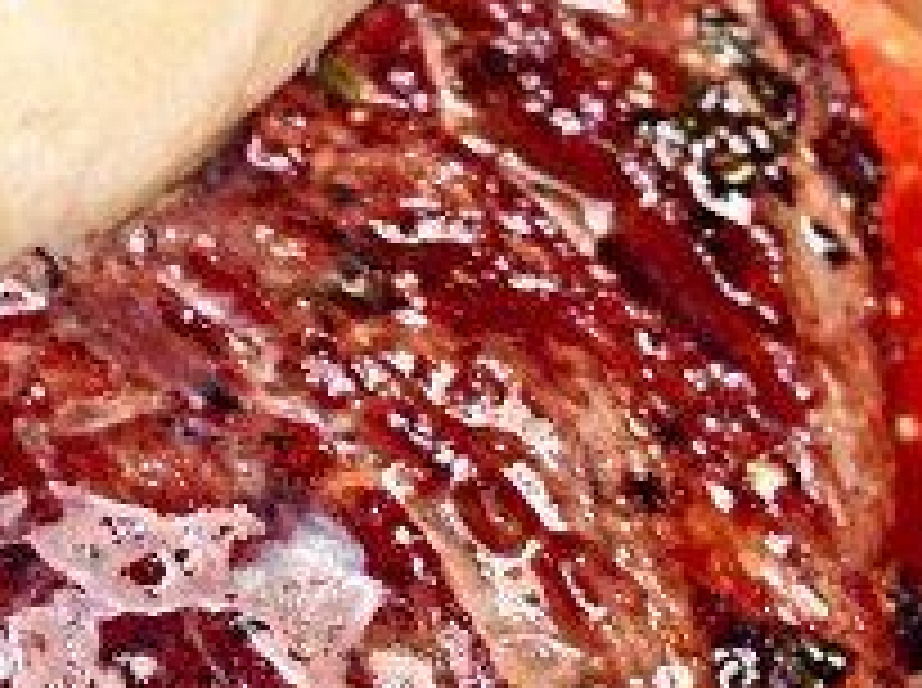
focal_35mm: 121
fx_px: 3217
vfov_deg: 12.2
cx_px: -121
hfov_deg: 15.8
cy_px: 283
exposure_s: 1/20
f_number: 2.4
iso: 80
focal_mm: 4.12
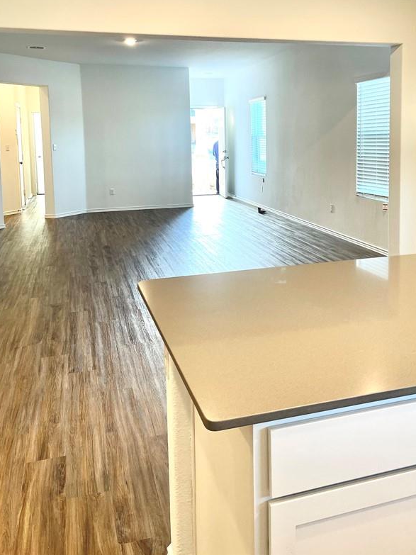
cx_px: 252
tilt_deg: -7.2
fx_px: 545
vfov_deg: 53.2
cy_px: 196
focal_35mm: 34
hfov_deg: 41.6
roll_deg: +1.4
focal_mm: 5.1
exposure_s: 1/120
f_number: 1.6
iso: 100
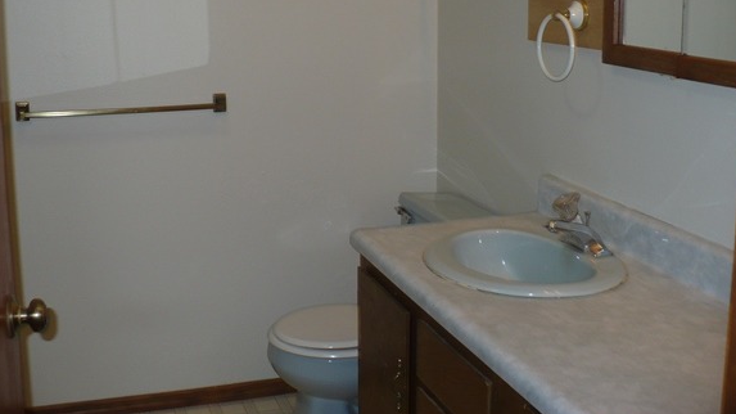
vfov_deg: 26.3
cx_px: 365
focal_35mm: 45
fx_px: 878
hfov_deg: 45.5
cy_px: 118
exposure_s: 1/30
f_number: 2.8
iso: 100
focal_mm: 6.1
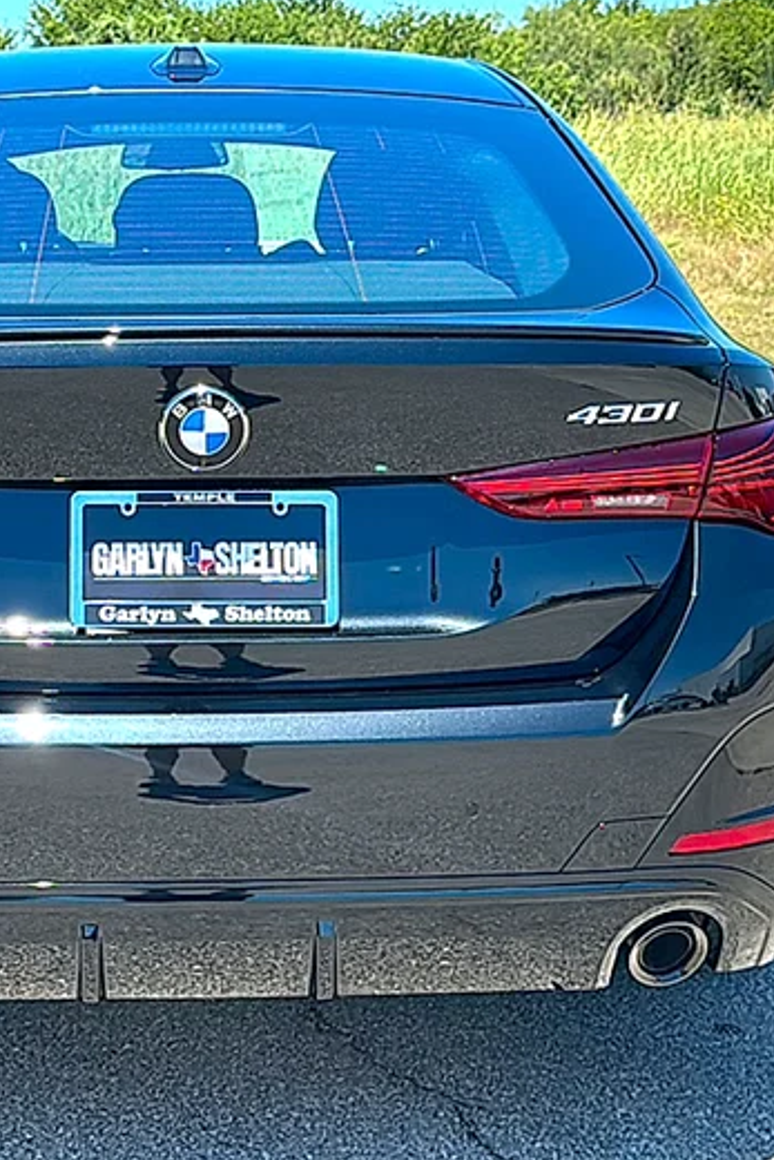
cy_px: 577
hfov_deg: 24.0
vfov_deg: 35.6
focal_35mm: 56
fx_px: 1805
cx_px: 207
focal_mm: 6.86
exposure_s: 1/3268
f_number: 1.78
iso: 80
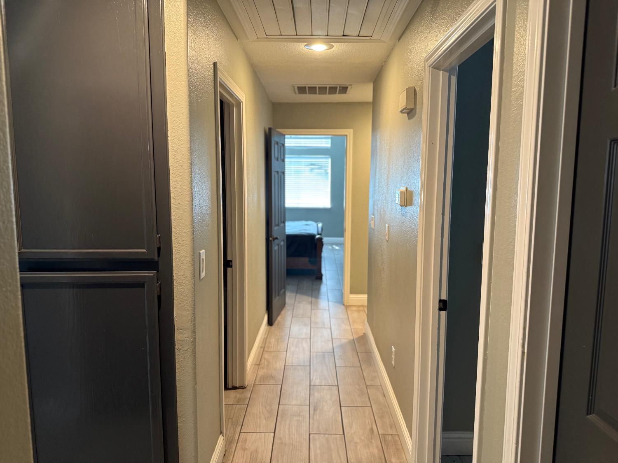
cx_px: 309
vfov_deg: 56.8
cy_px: 232
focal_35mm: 24
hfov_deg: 71.6
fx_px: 428
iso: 320
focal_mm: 6.76
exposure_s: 1/60
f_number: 1.78
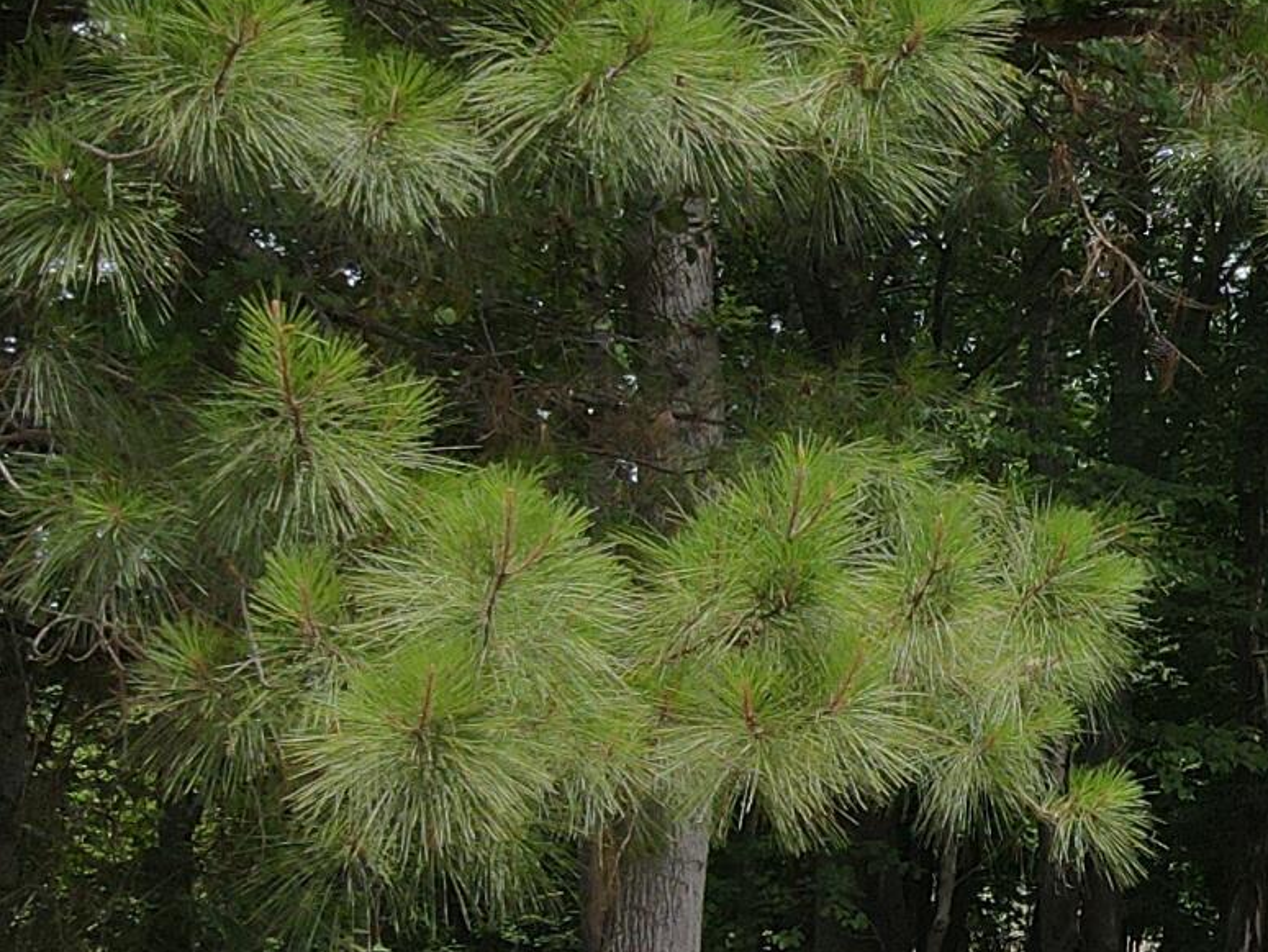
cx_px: 2063
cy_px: 724
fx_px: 3408
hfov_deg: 18.1
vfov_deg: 15.8
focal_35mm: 93
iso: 110
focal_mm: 4.5
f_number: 2.8
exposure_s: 1/400
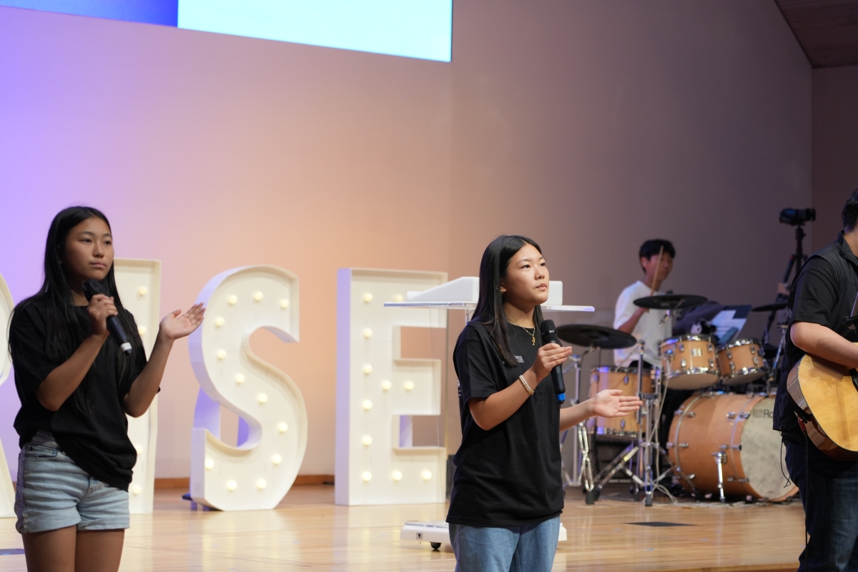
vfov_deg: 13.0
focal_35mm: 105
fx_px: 2502
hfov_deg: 19.5
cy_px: 286
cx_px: 429
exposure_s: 1/125
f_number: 4
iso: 800
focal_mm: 105
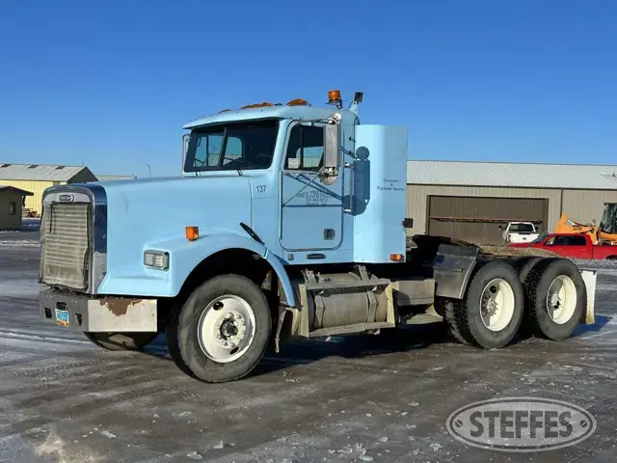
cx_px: 308
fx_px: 856
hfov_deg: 39.7
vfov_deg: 30.3
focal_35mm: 48
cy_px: 232
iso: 64
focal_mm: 6.86
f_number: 1.78
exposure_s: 1/7634
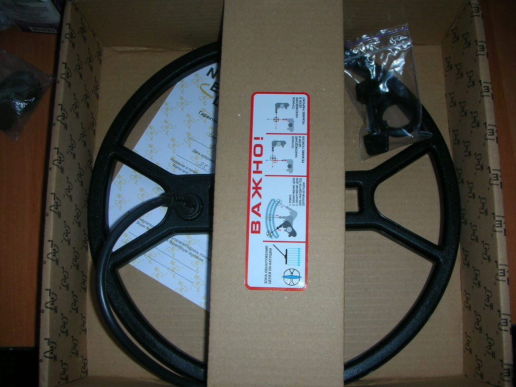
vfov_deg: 40.7
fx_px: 522
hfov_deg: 52.6
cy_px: 194
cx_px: 258
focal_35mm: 35
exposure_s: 1/60.1
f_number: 3
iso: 50
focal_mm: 5.8
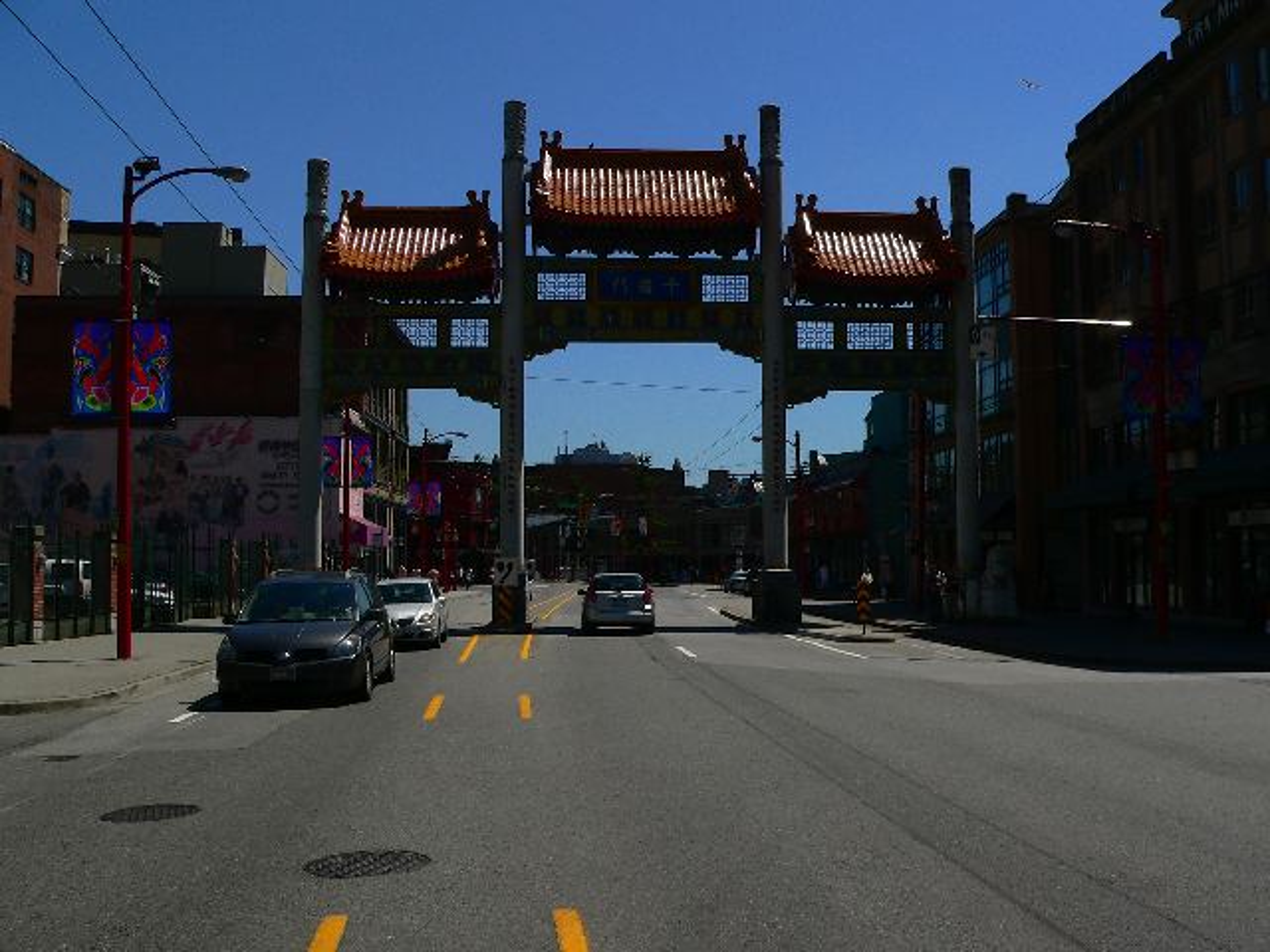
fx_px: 1321
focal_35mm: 36
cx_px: 635
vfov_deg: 39.7
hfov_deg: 51.4
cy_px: 476
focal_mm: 6
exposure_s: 1/1300
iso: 80
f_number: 4.6
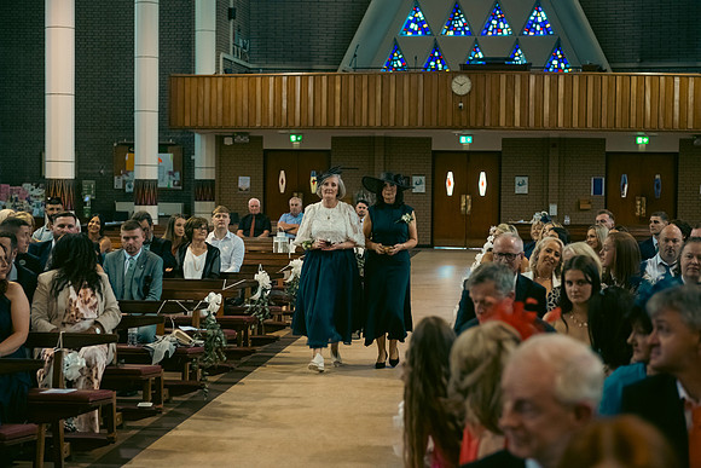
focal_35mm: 70
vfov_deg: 19.5
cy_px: 234
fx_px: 1363
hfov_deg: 28.8
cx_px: 350
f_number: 3.5
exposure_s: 1/160
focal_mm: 70
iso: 1000
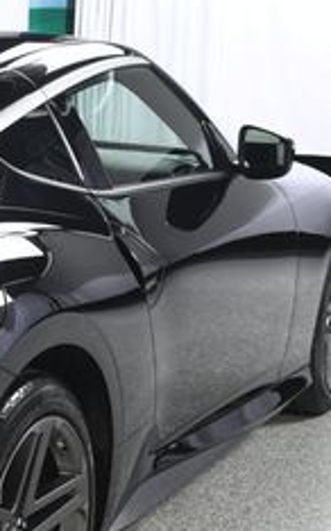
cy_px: 309
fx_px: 1330
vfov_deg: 22.5
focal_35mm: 92
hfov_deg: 13.2
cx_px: -206
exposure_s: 1/160
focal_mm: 22
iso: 100
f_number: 7.1
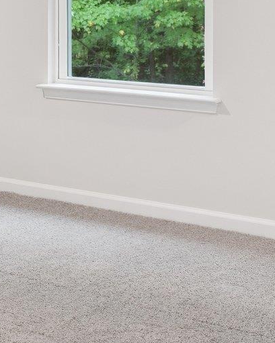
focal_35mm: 94
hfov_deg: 14.7
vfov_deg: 19.8
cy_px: 4
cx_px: -192
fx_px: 956
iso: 400
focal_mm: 25
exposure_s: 1/5
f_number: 6.3
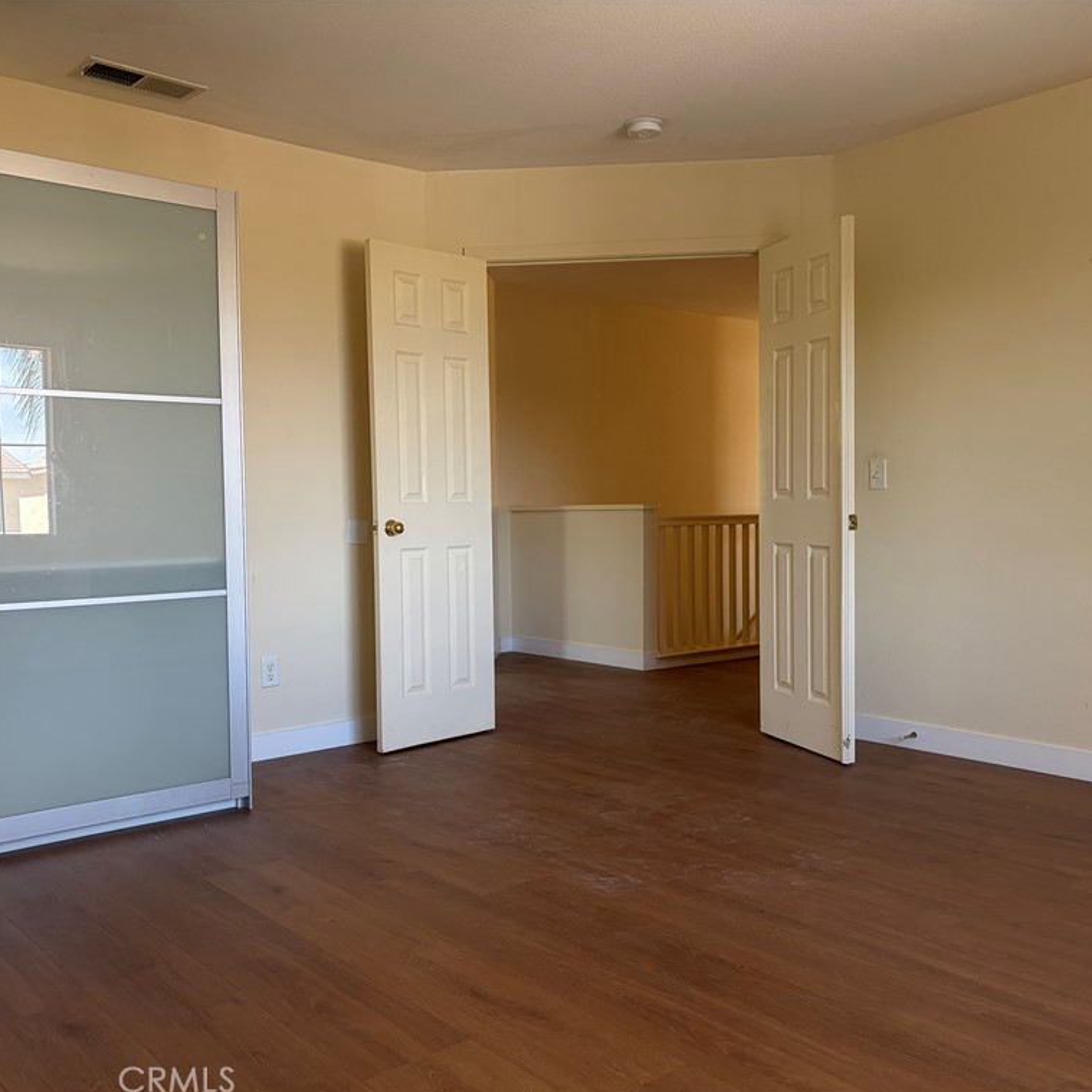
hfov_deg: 52.5
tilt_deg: -1.5
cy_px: 548
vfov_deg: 52.5
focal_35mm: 31
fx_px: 1106
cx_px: 524
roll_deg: +1.0
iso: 125
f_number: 1.6
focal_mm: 5.96
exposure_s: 1/122
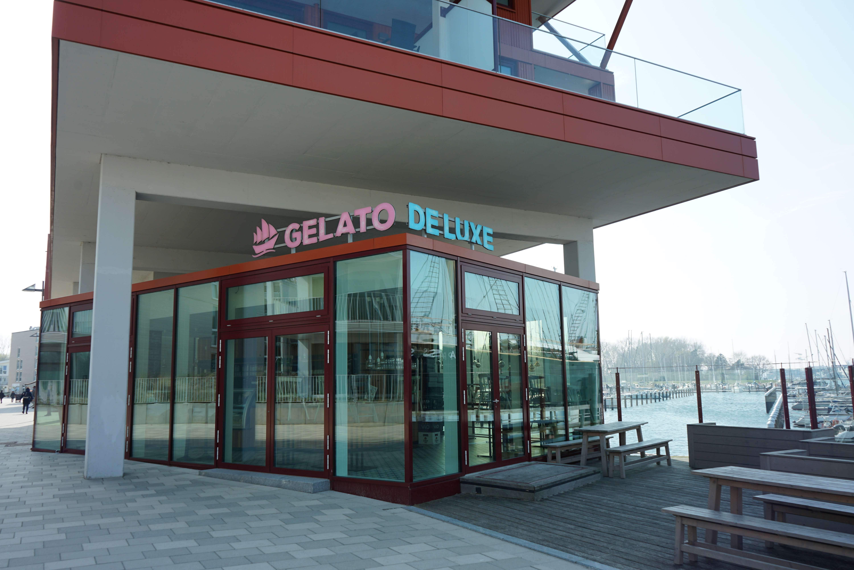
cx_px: 427
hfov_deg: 65.5
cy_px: 285
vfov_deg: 46.4
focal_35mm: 28
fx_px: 664
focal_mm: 28
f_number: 8
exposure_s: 1/125
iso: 100
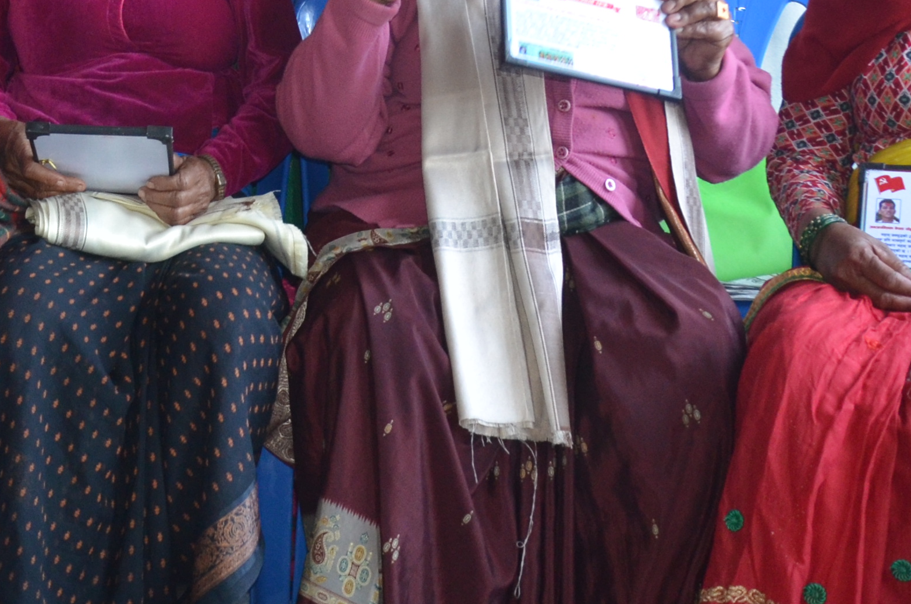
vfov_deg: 14.8
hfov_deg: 22.2
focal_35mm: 85
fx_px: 2147
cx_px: -166
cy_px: -329
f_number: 3.5
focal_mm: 18
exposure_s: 1/60
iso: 560
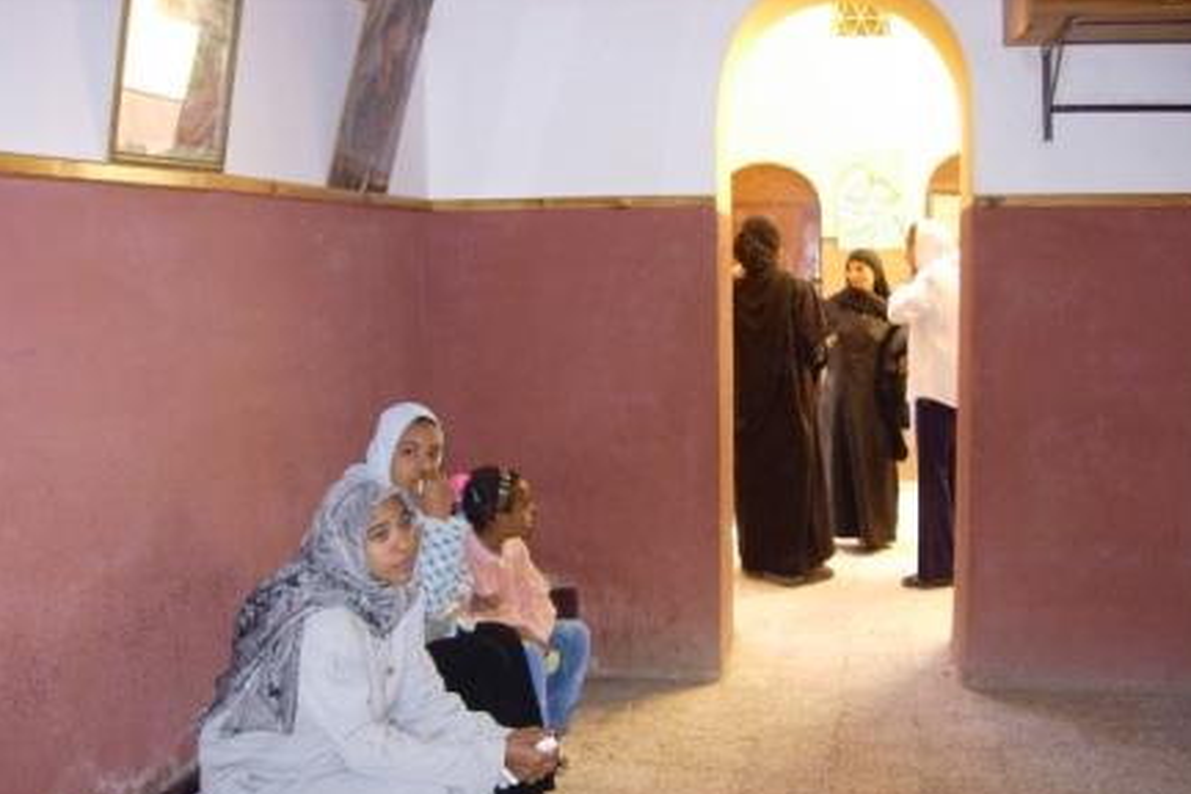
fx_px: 1356
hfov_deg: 47.4
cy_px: 458
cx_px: 609
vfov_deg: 32.6
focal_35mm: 41
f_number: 2.8
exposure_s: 1/76.1
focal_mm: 7.8
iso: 94
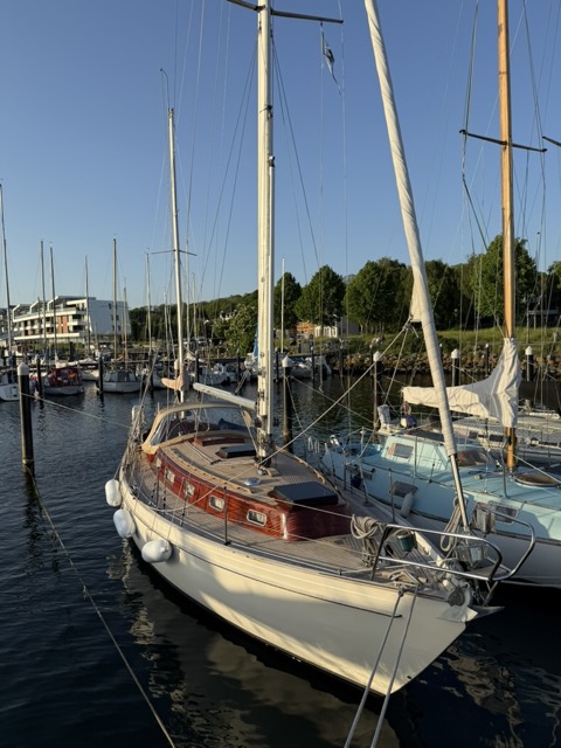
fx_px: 519
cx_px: 280
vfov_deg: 71.6
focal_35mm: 24
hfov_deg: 56.8
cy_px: 374
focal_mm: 6.76
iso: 80
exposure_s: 1/3021
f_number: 1.78
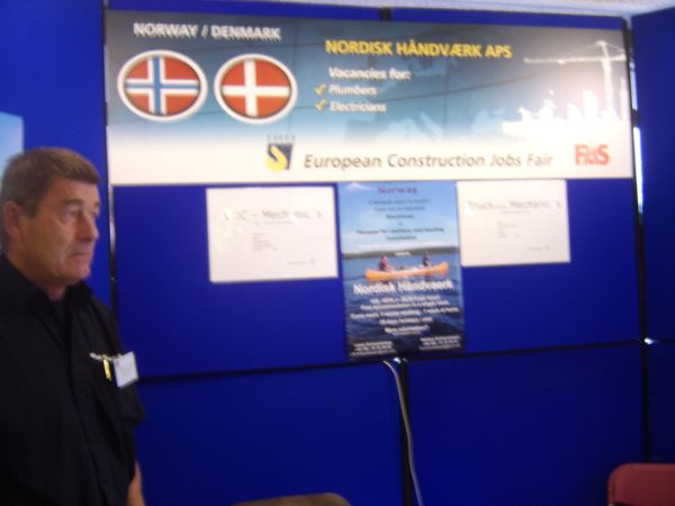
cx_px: 338
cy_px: 253
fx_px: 604
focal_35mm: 31
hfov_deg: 58.4
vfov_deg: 45.4
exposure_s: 1/2
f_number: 2.7
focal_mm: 8.13
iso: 71
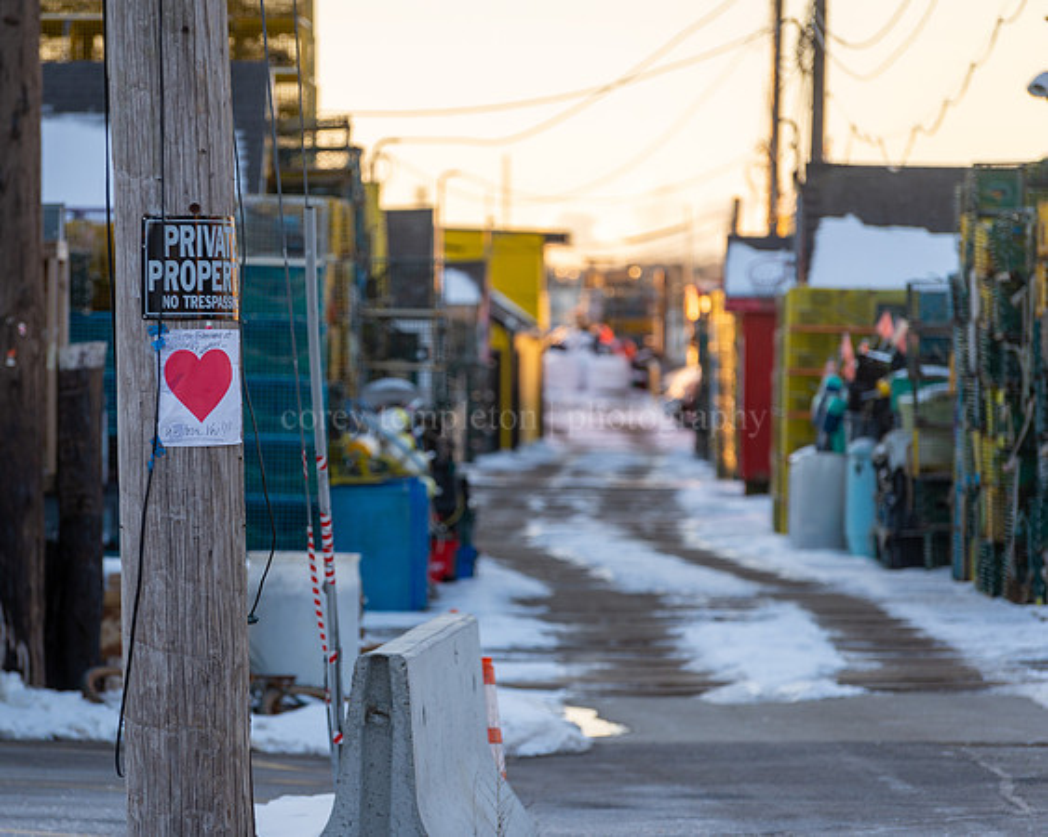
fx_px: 6311
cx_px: 420
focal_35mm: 204
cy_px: 419
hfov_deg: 9.5
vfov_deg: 7.6
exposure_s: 1/200
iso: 200
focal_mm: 180
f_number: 5.6
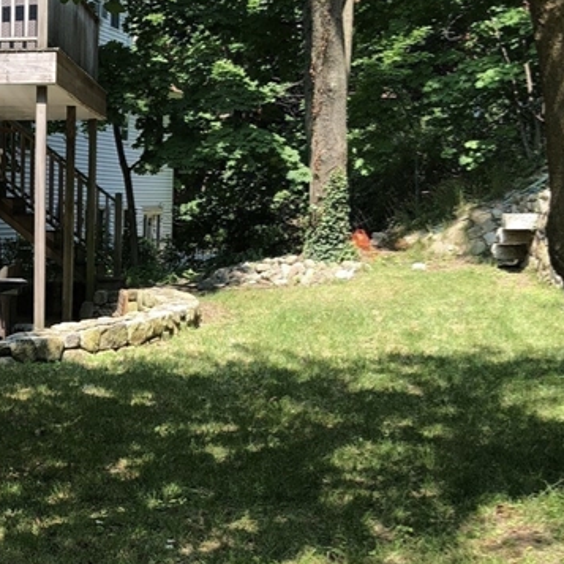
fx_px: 1309
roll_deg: -0.1
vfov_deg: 24.1
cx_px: 14
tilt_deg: -9.9
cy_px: 422
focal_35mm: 71
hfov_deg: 23.4
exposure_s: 1/432
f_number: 1.8
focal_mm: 4
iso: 20
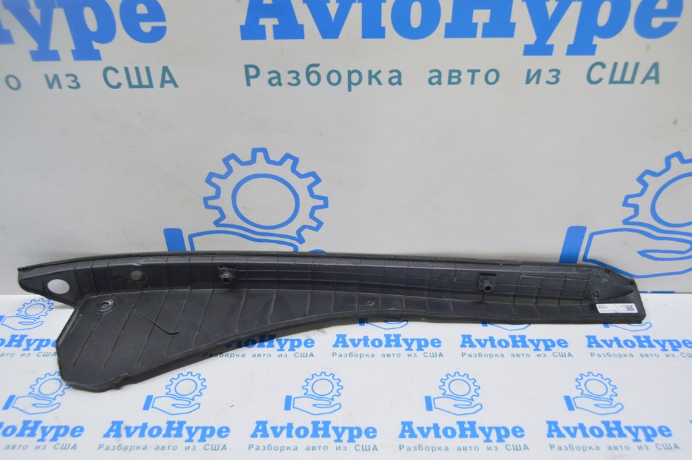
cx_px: 346
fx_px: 576
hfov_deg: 62.0
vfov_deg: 43.5
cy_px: 230
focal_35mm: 30
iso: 400
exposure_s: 1/20
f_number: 5.6
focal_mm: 20
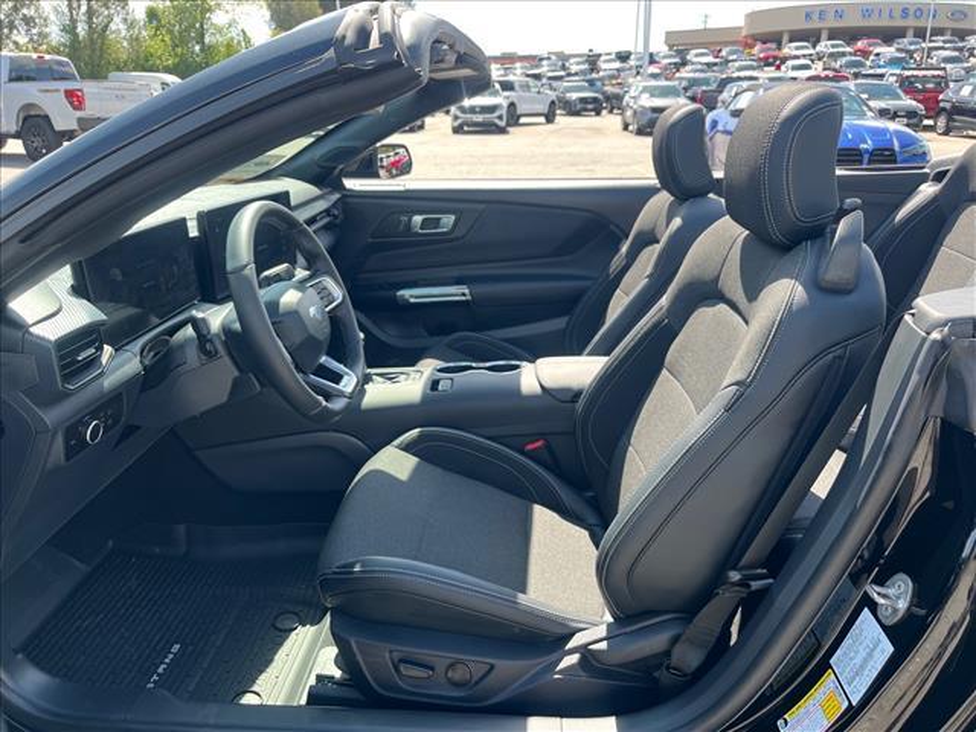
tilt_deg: -18.1
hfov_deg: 67.3
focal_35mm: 26
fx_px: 733
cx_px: 488
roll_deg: -0.2
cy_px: 366
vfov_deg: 53.1
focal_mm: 5.1
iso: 50
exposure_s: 1/445
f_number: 1.6
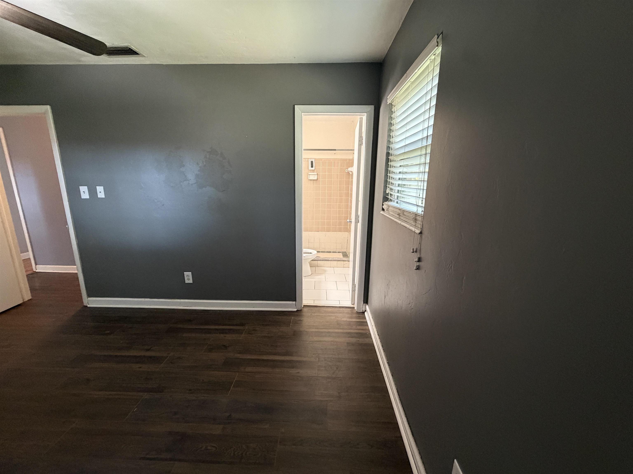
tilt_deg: -12.5
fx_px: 256
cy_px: 237
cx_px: 316
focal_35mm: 14
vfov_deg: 85.7
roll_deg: +0.6
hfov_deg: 102.1
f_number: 2.2
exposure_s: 1/60
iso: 400
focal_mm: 2.22
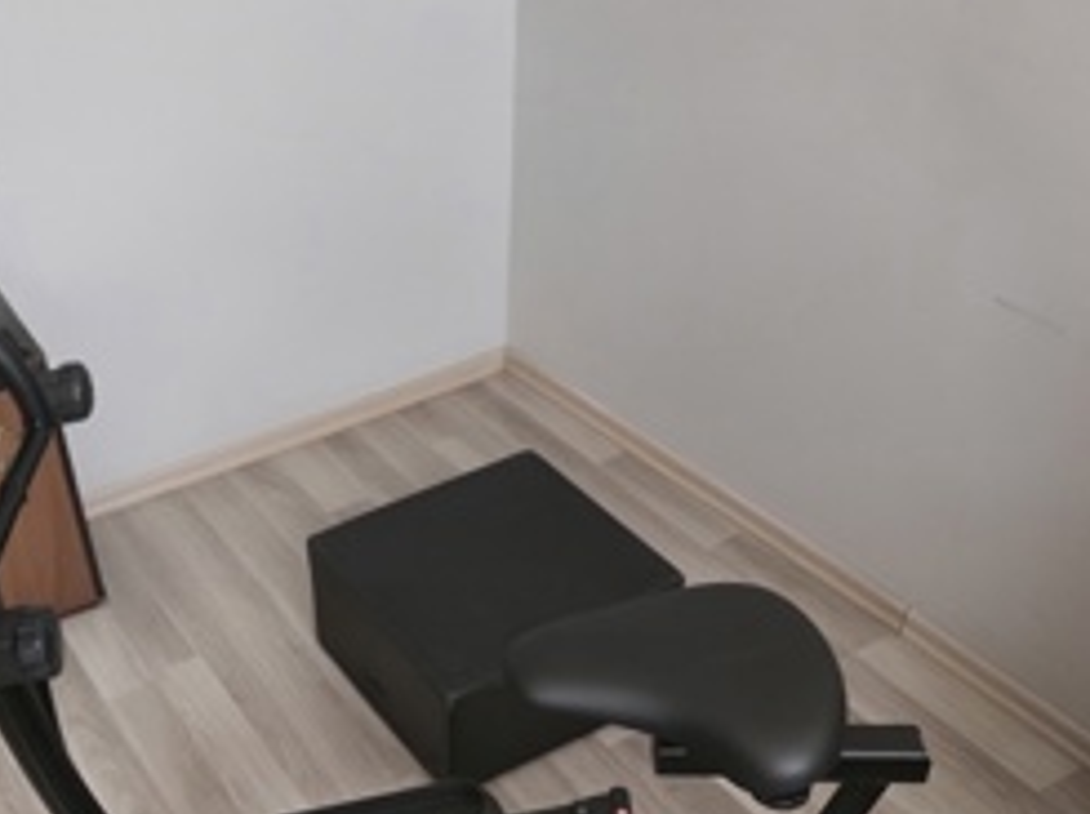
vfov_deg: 32.1
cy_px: 625
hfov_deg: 41.9
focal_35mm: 44
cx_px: 298
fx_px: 1383
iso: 1600
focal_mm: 6.3
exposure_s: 1/101
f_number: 1.7
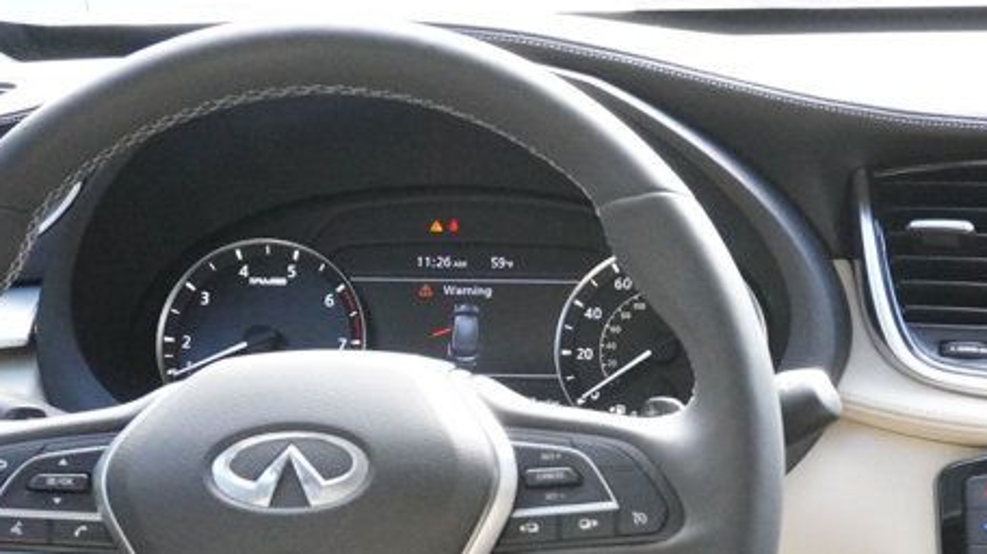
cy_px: 609
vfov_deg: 13.4
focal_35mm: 88
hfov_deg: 23.8
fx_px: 2307
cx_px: 771
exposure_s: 1/250
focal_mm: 25
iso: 6400
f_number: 9
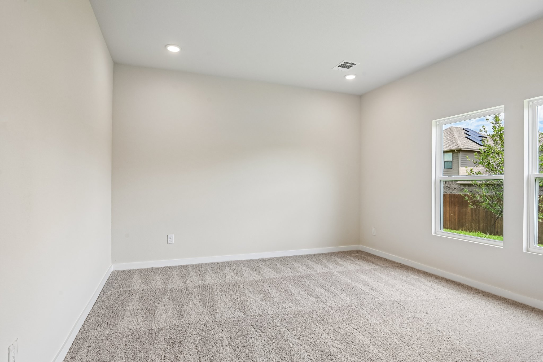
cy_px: 181
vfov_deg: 64.5
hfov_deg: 86.9
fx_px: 287
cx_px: 272
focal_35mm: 19
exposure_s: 1/60
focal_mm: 19
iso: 400
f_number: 8
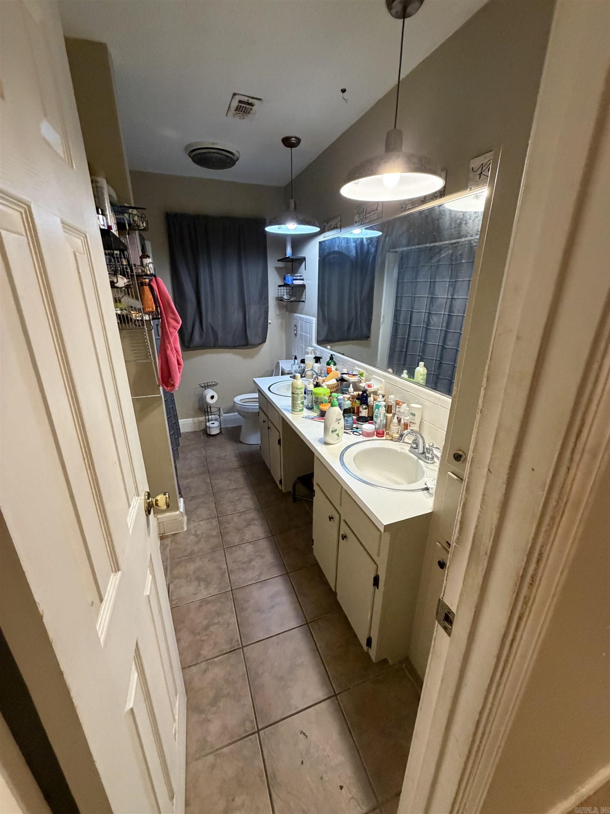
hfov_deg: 85.7
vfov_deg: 102.1
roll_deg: -0.9
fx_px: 329
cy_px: 407
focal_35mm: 14
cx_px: 305
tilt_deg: -21.2
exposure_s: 1/60
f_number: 2.2
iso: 500
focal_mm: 2.22
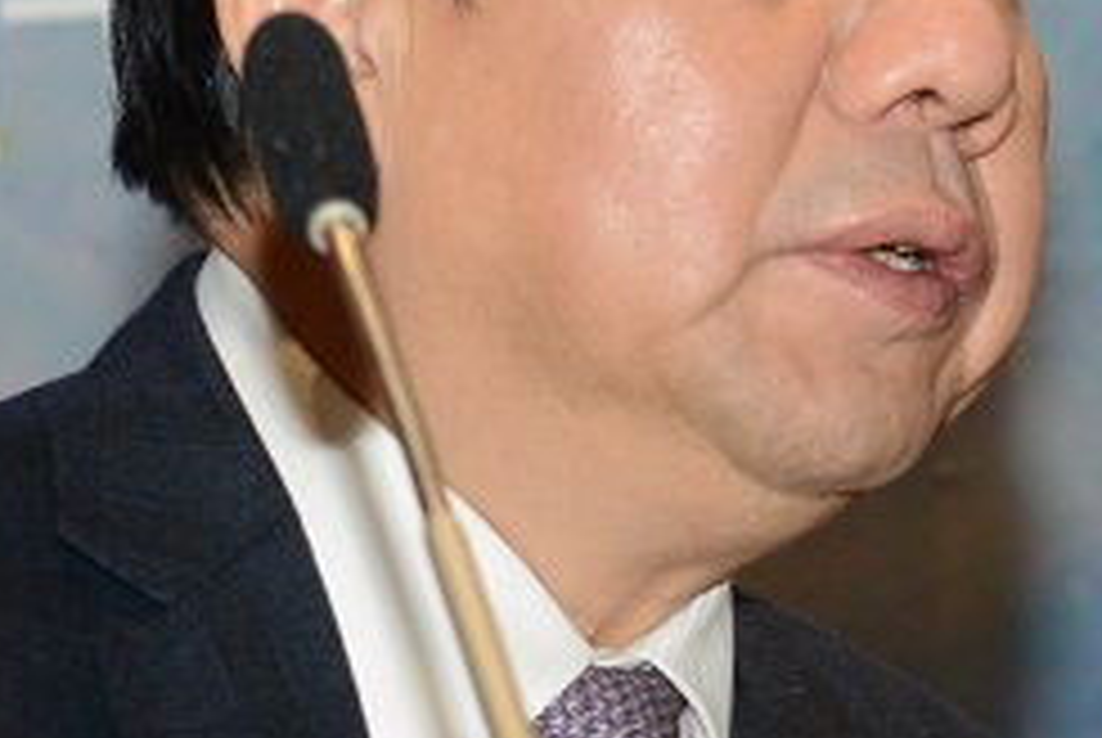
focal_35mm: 428
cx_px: 1237
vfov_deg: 3.2
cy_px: 1010
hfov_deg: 4.8
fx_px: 13117
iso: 1000
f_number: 6.3
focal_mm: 70
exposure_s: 1/60
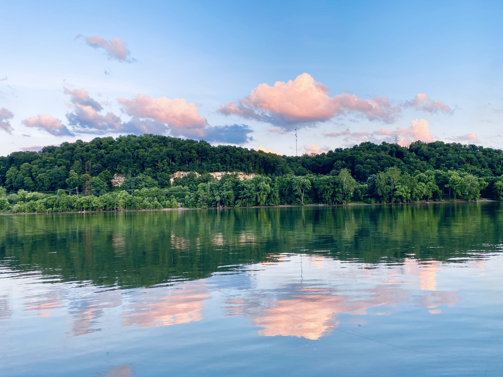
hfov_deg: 67.3
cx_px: 252
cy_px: 188
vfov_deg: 53.1
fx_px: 378
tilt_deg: +3.2
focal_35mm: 26
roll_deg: +0.6
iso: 32
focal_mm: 4.25
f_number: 1.8
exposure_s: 1/173
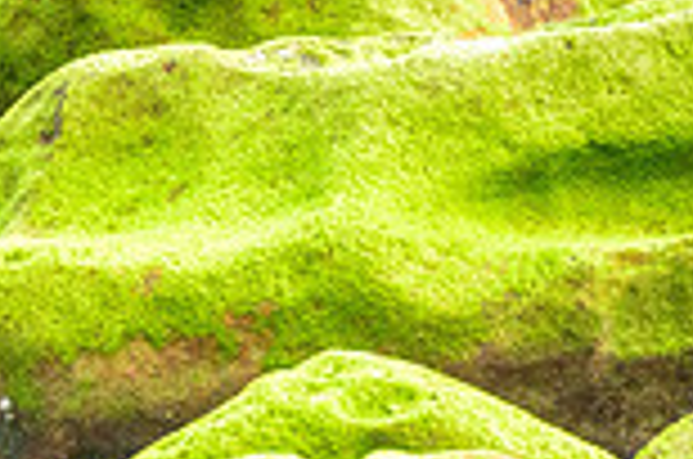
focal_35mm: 1853
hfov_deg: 1.1
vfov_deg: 0.7
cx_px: 142
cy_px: 305
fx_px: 35596
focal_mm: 400
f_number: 5.6
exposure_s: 1/1250
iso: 2200
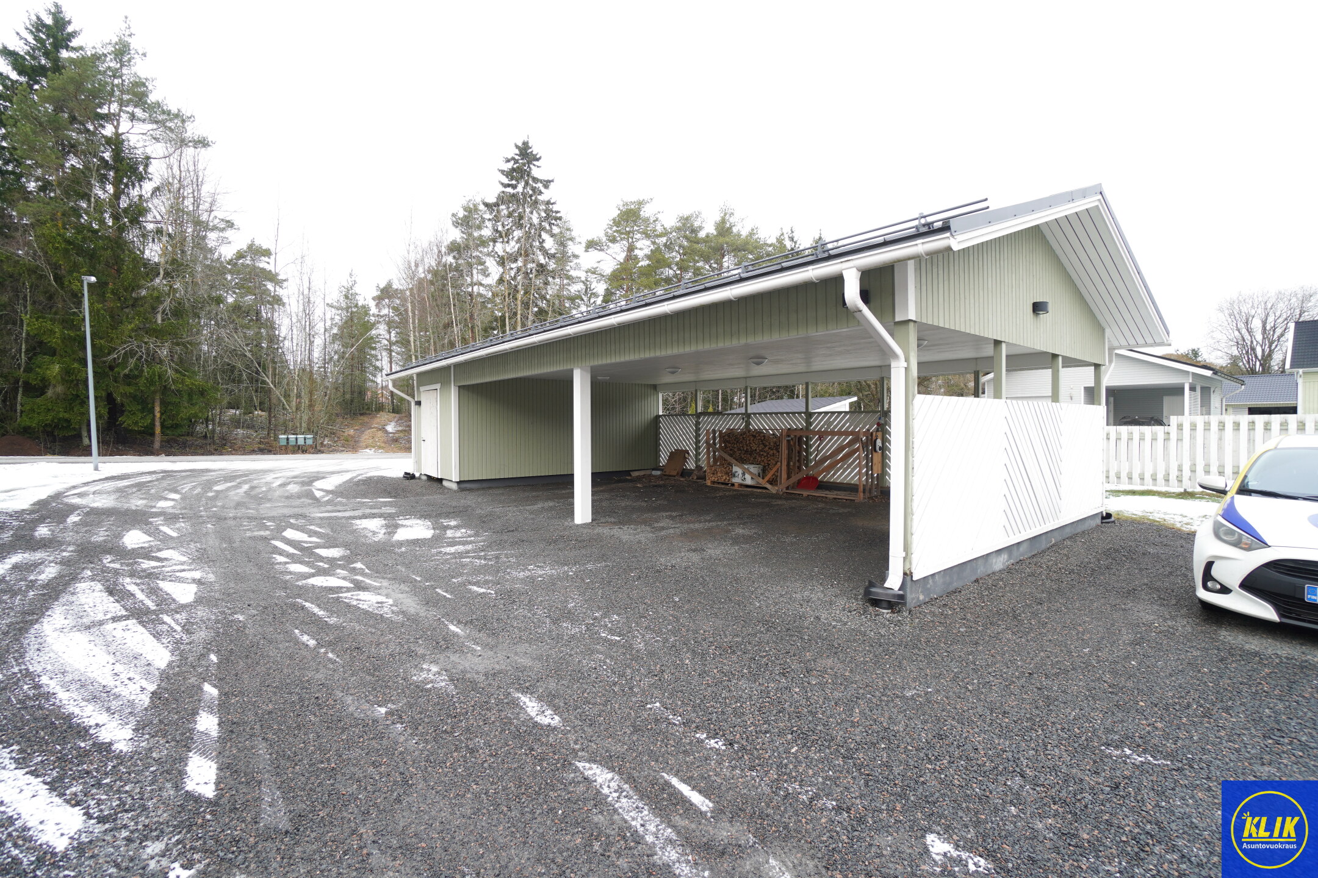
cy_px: 439
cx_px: 659
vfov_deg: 77.3
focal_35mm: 15
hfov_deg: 100.4
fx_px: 549
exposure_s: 1/30
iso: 125
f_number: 4
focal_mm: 10
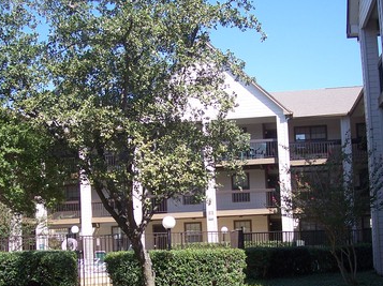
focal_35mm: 56
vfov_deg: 25.9
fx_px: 619
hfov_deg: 34.4
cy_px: 199
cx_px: 181
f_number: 3.4
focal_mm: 8
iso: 100
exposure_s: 1/500
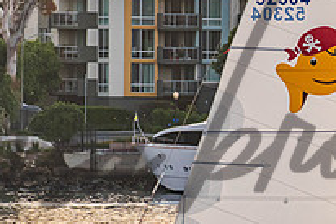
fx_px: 5129
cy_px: 138
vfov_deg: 2.5
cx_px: 315
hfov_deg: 3.7
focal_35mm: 550
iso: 800
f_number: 6.3
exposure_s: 1/250
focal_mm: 130
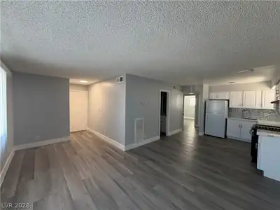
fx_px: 113
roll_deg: -1.1
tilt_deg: -1.5
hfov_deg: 102.1
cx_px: 140
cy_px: 105
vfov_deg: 85.7
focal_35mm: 14
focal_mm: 2.22
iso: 320
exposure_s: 1/120
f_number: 2.2
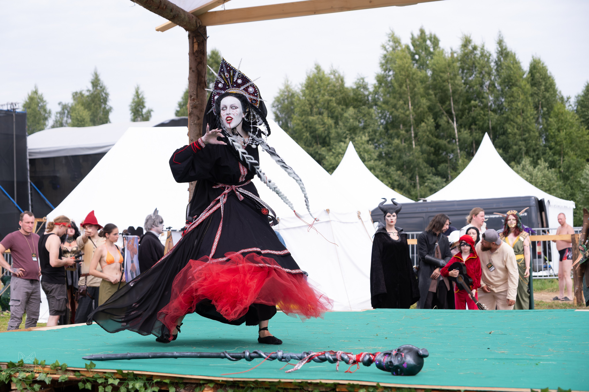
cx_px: 294
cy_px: 196
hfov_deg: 31.4
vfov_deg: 21.2
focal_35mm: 64
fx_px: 1047
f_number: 3.2
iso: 320
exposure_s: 1/1600
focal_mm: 42.7
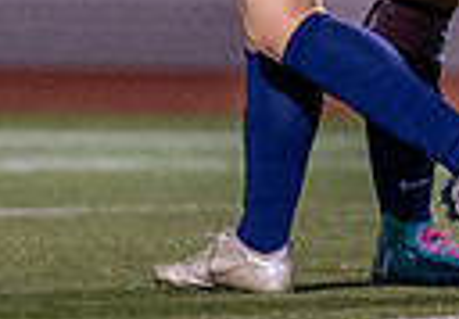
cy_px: -328
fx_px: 19651
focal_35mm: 1521
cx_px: 811
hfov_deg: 1.3
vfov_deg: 0.9
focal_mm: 200
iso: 4000
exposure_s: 1/1000
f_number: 2.8
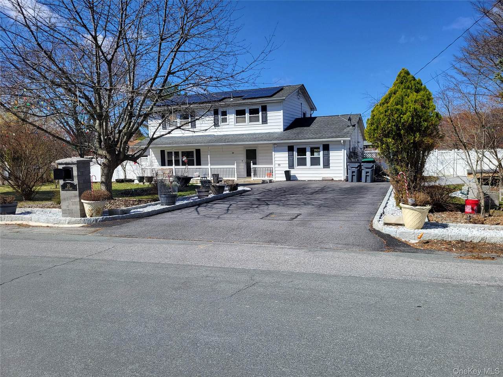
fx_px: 378
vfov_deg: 53.1
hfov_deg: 67.3
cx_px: 252
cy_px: 188
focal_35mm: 26
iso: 40
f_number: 1.8
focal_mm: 5.4
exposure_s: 1/2145
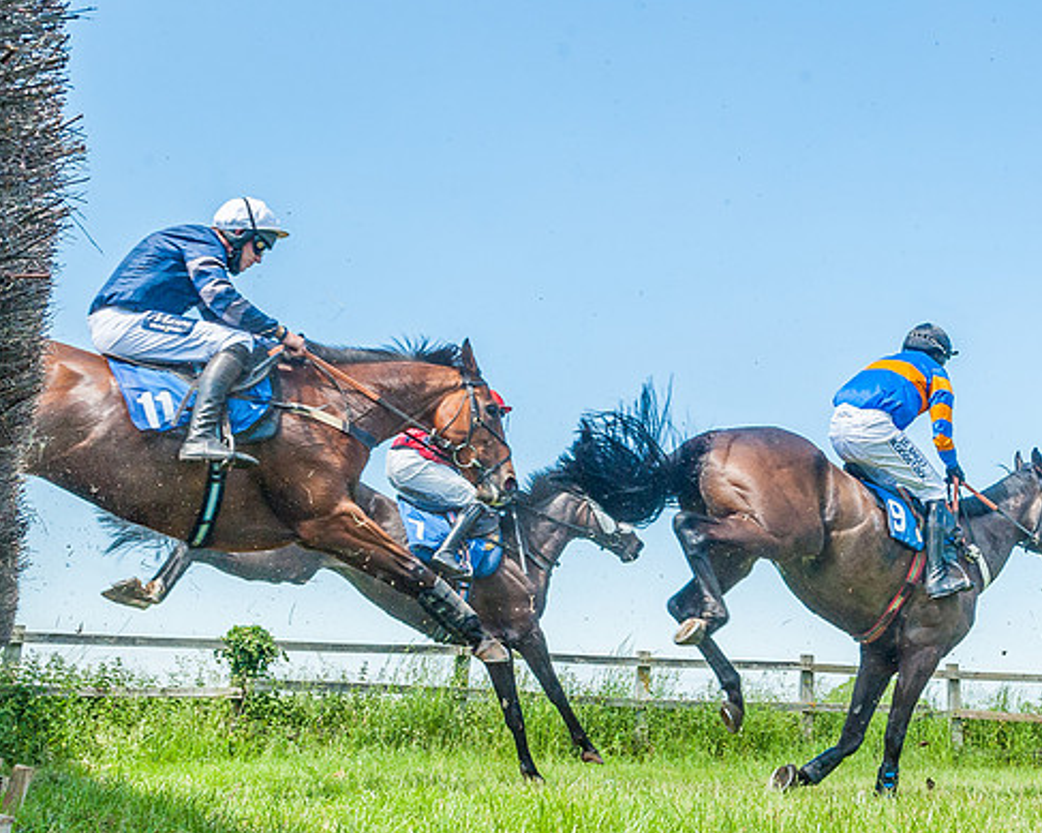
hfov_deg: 41.6
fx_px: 1356
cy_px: 371
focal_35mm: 44
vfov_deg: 34.1
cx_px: 672
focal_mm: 29
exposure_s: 1/1000
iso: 400
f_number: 8
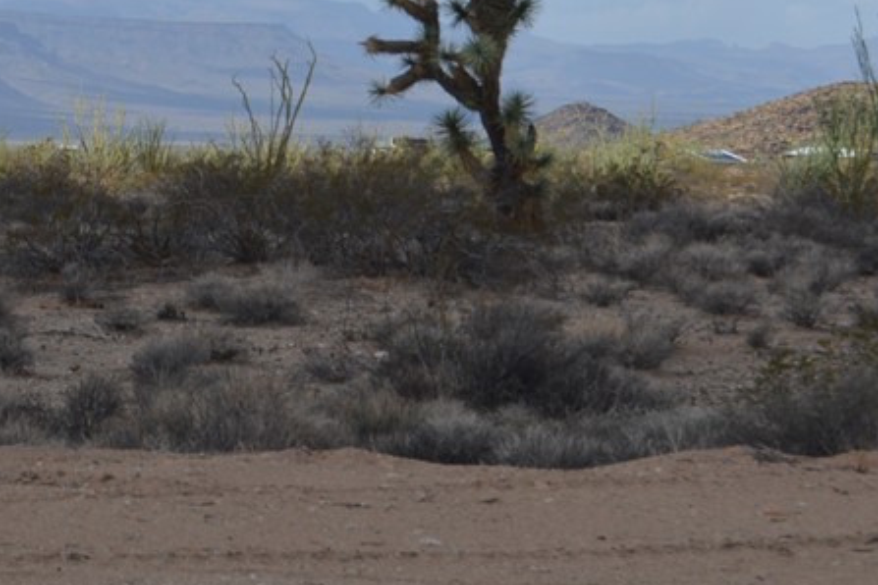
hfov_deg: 10.3
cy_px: -12
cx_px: 279
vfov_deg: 6.8
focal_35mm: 200
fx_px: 4883
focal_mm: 55
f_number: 7.1
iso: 400
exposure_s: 1/1600
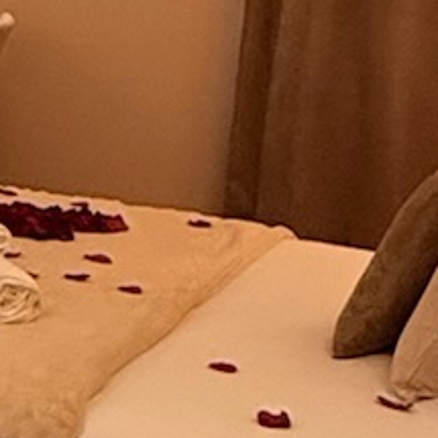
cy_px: -53
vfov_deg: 14.4
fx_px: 1689
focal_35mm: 118
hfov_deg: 10.5
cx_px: -868
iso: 200
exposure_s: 1/100
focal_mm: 2.22
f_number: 2.2
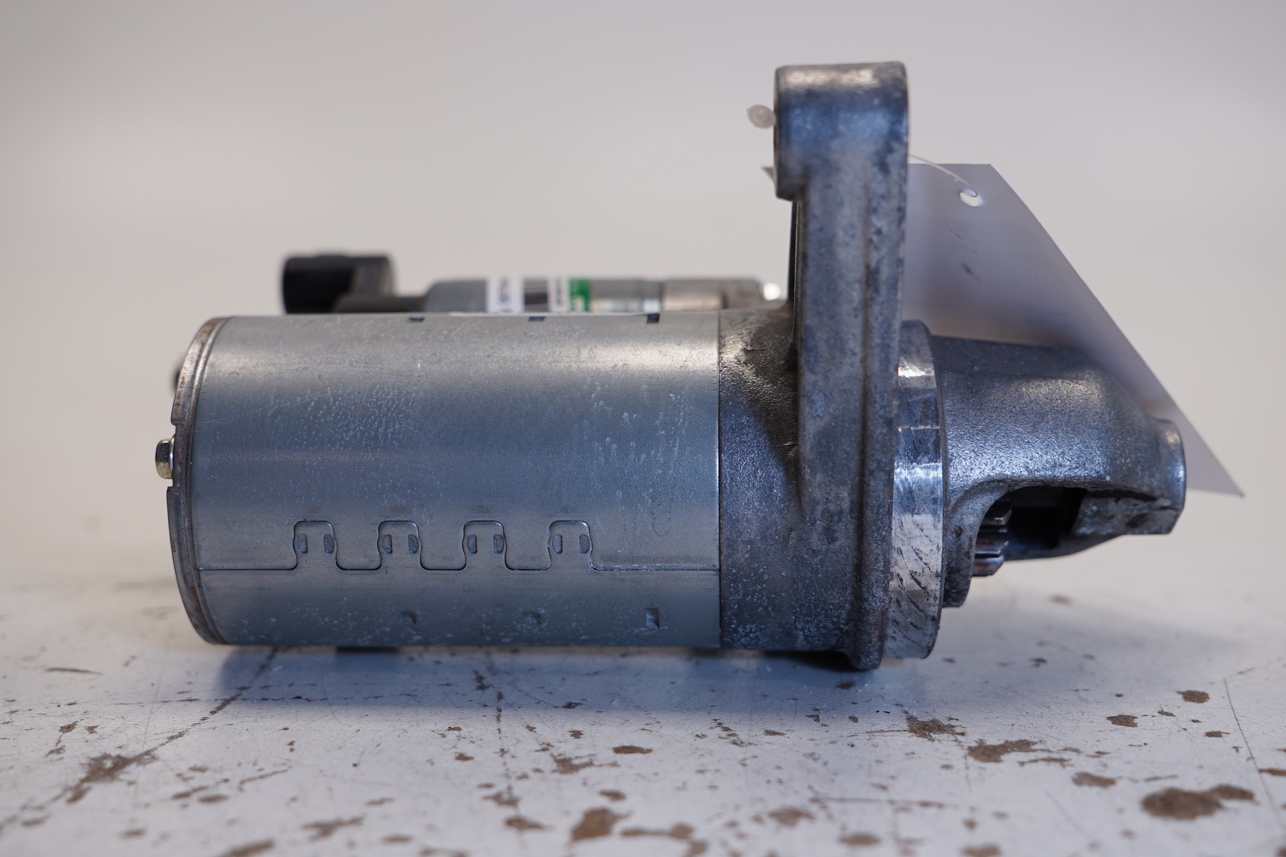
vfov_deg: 29.2
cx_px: 643
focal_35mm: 46
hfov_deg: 42.7
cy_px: 428
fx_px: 1643
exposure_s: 1/80
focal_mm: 31
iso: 100
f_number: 4
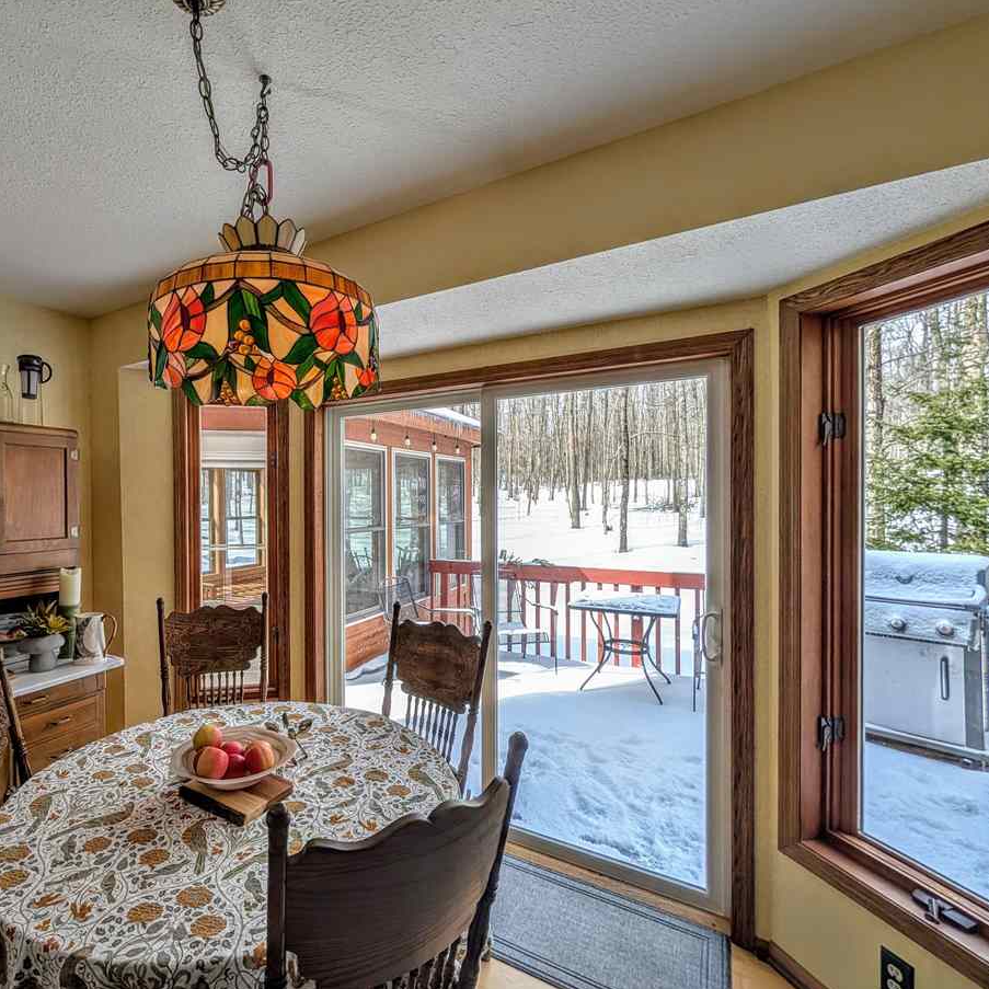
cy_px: 504
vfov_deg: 91.1
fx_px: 485
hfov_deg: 89.1
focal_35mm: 15
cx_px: 363
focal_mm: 2.02
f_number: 1.7
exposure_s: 1/547
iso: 46
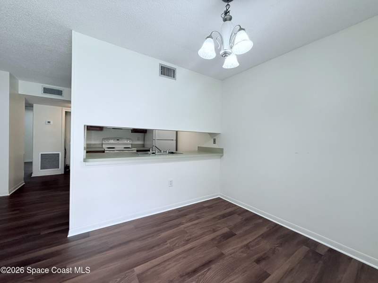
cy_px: 142
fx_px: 153
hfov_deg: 102.1
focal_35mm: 14
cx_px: 189
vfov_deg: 85.7
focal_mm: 2.22
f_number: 2.2
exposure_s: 1/120
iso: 160
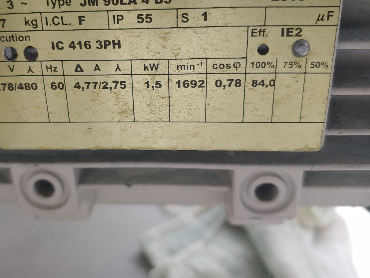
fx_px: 363
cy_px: 101
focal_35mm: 34
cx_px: 136
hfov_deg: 53.3
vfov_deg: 41.4
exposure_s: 1/60
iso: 300
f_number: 1.5
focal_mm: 4.23
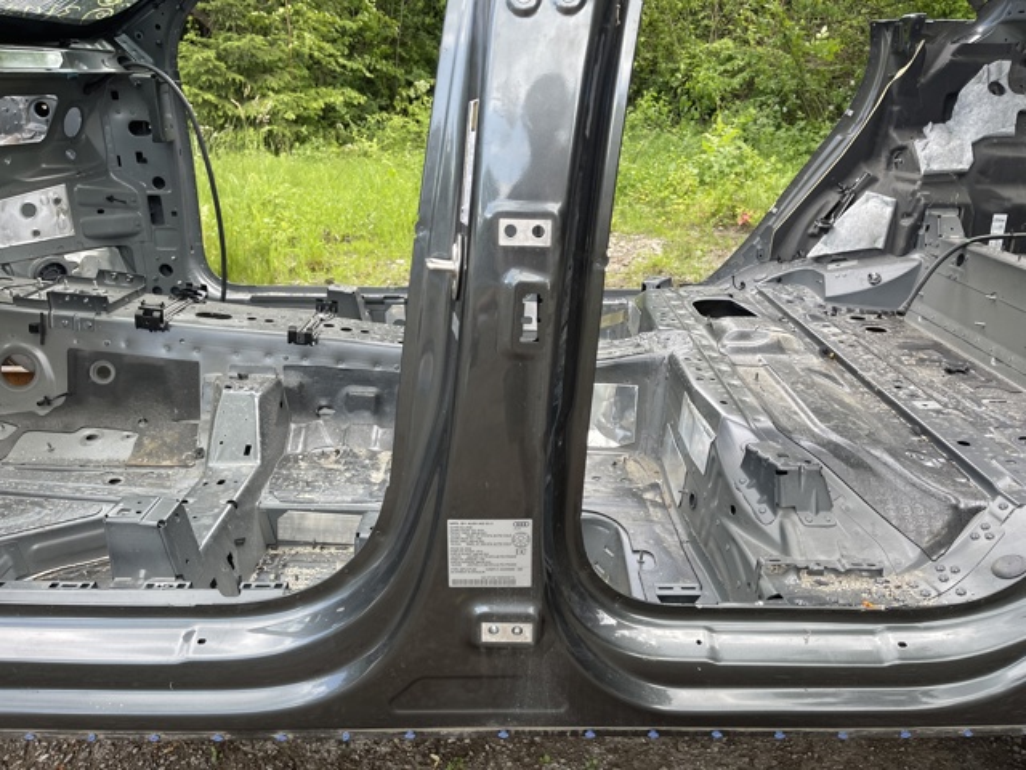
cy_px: 385
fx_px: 741
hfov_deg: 69.4
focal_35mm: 25
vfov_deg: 54.9
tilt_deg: -23.6
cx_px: 513
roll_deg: +0.4
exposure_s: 1/308
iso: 32
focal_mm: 5.1
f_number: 1.6
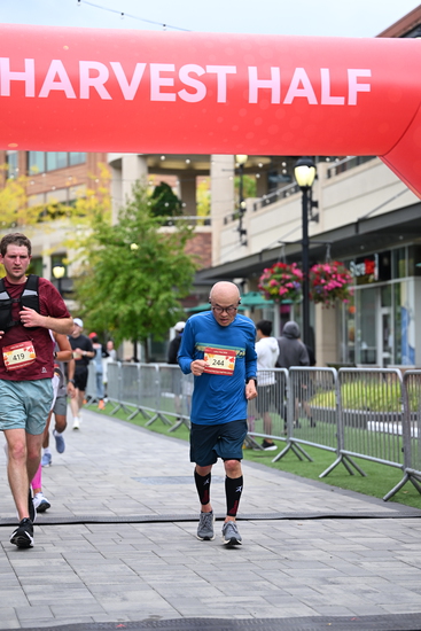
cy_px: 316
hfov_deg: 16.9
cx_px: 210
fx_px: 1420
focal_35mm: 81
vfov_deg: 25.1
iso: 640
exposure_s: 1/2000
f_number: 2.8
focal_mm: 81
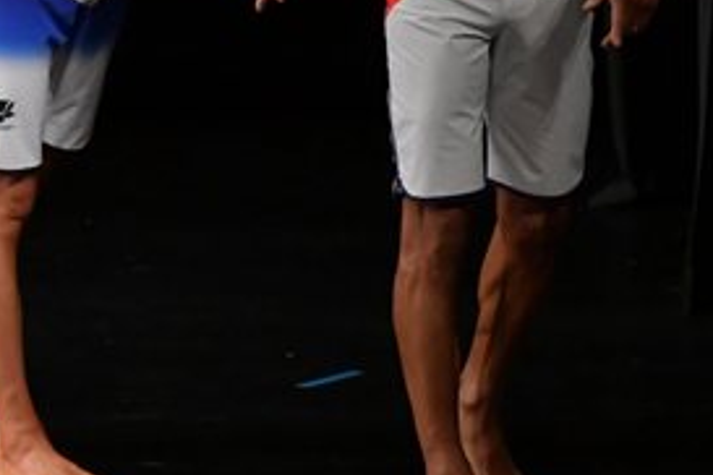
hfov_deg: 2.8
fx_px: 14318
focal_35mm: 723
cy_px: 8
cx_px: -189
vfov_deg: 1.9
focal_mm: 170
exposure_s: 1/400
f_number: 5.6
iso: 3200
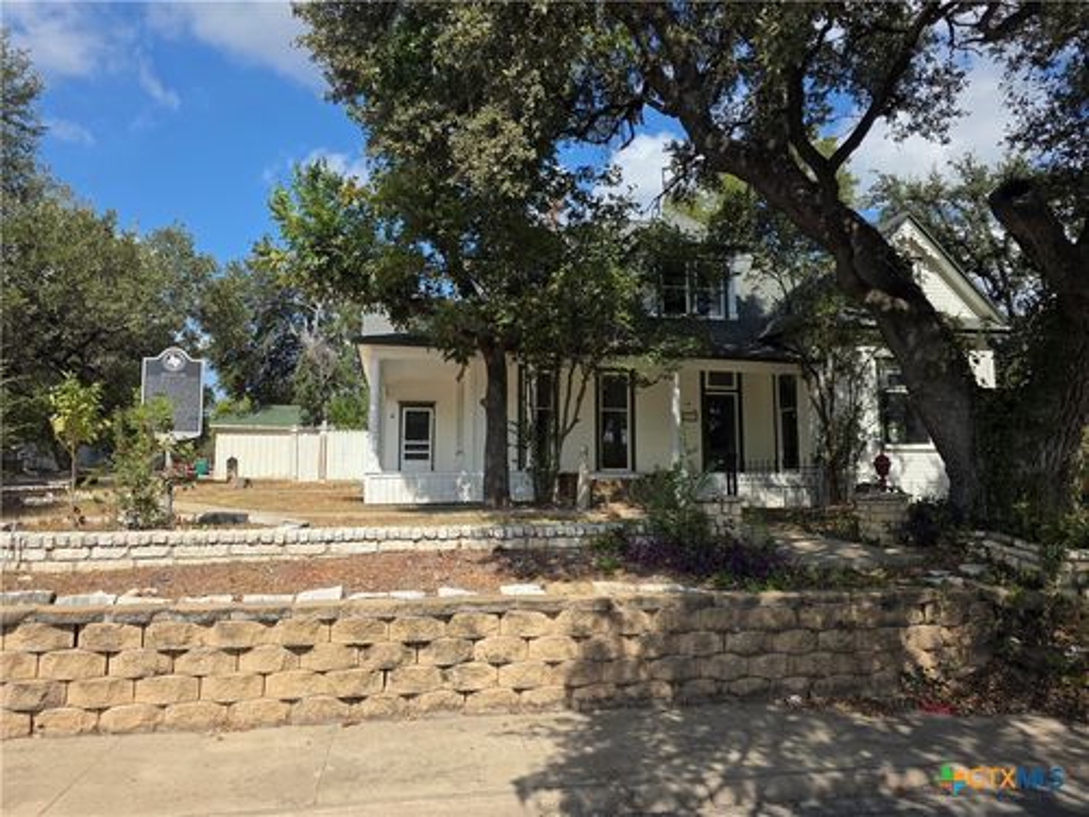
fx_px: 724
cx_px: 544
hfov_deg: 73.9
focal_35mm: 23
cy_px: 408
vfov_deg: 58.9
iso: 80
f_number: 1.7
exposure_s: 1/4434
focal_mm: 6.3
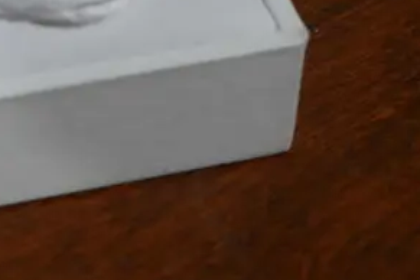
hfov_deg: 11.1
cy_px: -224
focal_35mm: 183
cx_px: -18
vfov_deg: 7.3
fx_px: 2135
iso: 250
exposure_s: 1/60
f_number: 5.3
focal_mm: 25
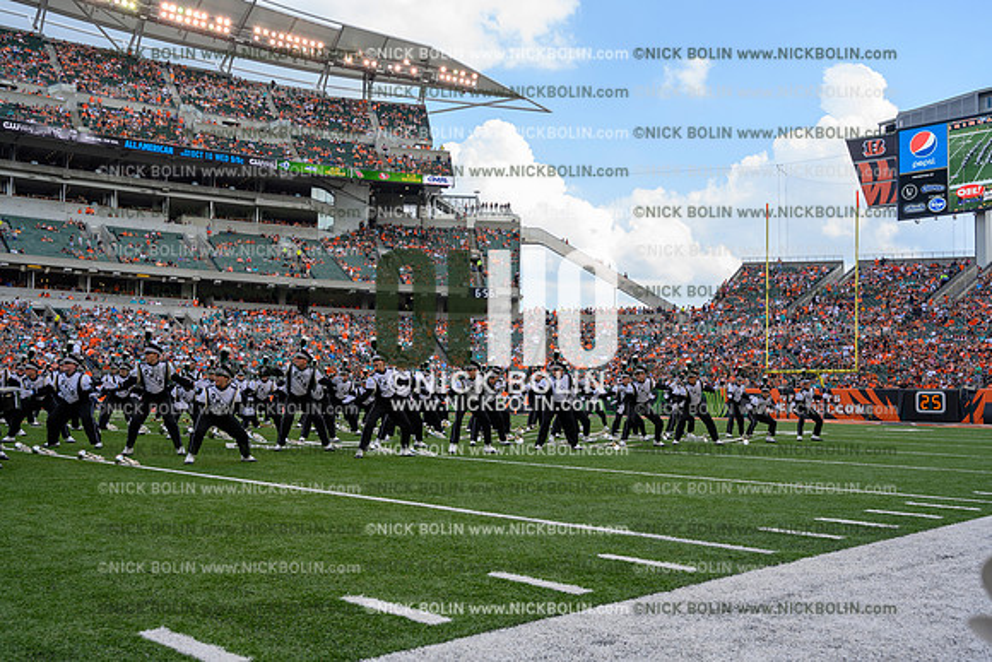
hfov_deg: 55.1
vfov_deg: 38.4
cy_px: 331
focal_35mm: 34
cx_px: 496
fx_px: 951
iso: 80
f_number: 7.1
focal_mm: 34.5
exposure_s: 1/100
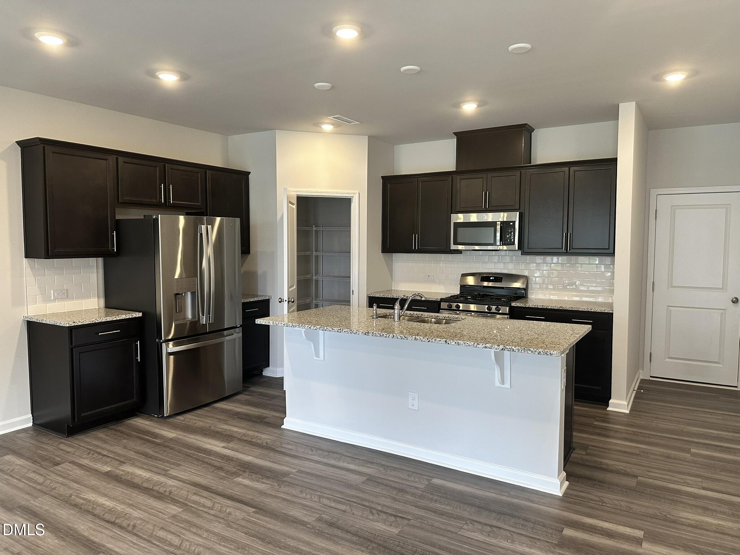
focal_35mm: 24
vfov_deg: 56.8
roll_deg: -0.8
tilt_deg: -2.6
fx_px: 513
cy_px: 278
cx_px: 370
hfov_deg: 71.6
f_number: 1.78
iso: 200
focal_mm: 6.86
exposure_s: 1/120
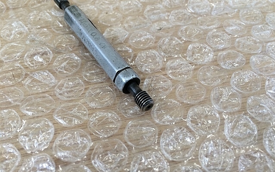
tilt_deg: -54.5
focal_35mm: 31
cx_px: 138
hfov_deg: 61.2
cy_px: 101
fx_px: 232
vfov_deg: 40.5
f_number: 2.2
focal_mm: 4.15
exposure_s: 1/30
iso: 32
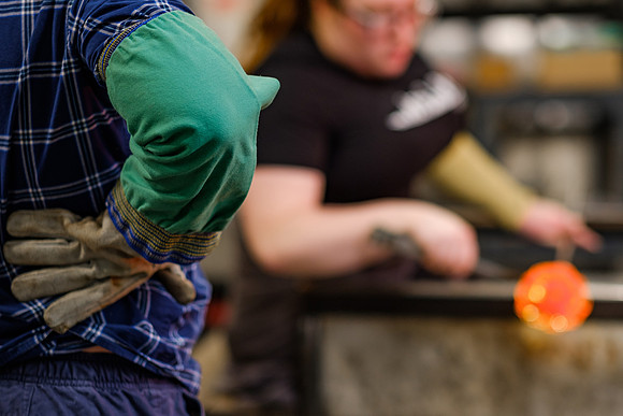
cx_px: 326
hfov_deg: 21.6
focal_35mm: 94
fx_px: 1634
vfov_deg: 14.5
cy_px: 218
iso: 400
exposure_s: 1/125
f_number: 1.6
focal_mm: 56
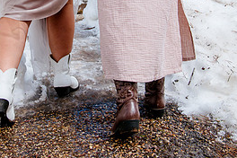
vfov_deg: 16.8
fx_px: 520
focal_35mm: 79
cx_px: 75
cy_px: -10
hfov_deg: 25.5
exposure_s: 1/1000
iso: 250
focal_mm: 35
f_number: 5
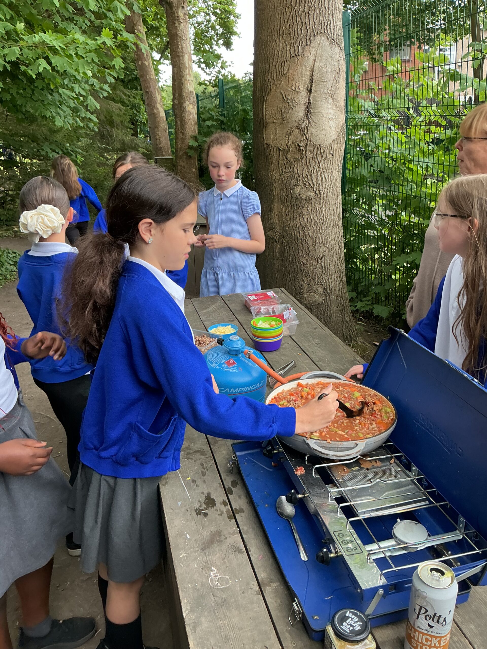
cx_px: 244
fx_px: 544
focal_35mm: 29
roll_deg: +2.6
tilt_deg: -18.4
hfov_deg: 48.2
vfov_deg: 61.7
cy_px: 324
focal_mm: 3
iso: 40
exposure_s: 1/120
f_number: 1.8
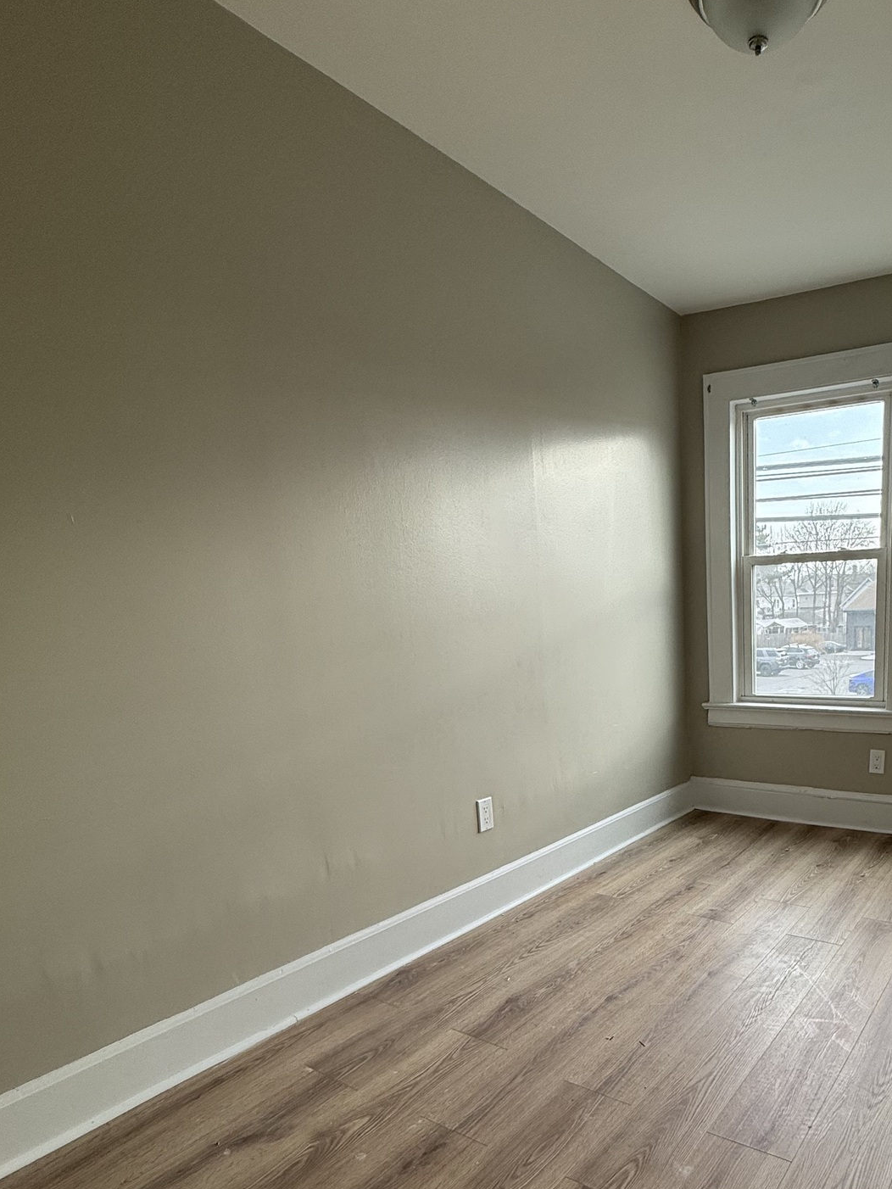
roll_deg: +2.1
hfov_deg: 56.2
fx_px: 790
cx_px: 662
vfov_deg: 72.0
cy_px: 778
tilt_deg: -11.1
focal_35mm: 23
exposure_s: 1/182
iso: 64
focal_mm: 2.22
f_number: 2.2
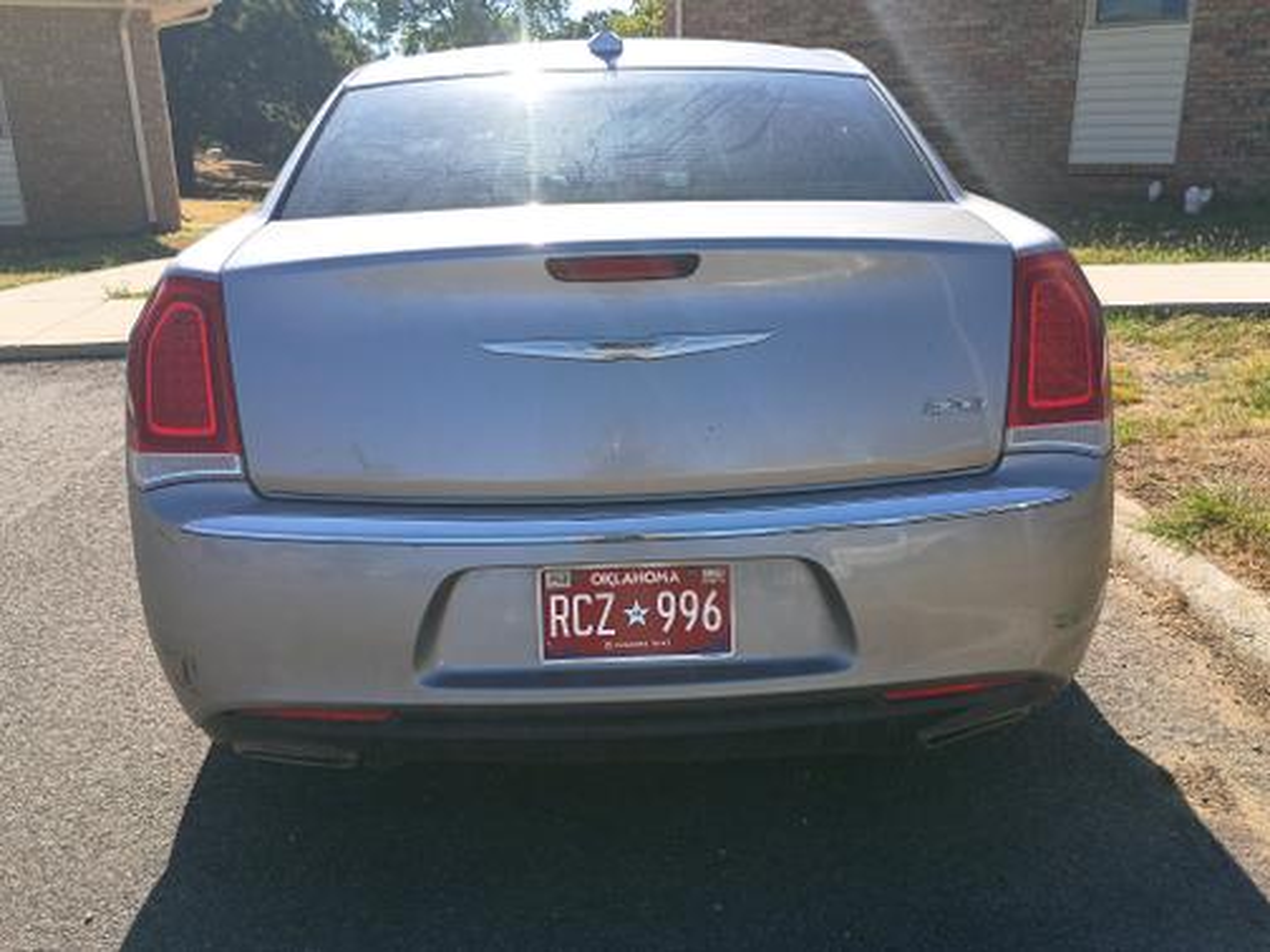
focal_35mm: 29
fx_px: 1064
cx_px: 635
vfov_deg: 48.2
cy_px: 476
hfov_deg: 61.7
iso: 100
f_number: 1.8
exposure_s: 1/1070
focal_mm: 4.27
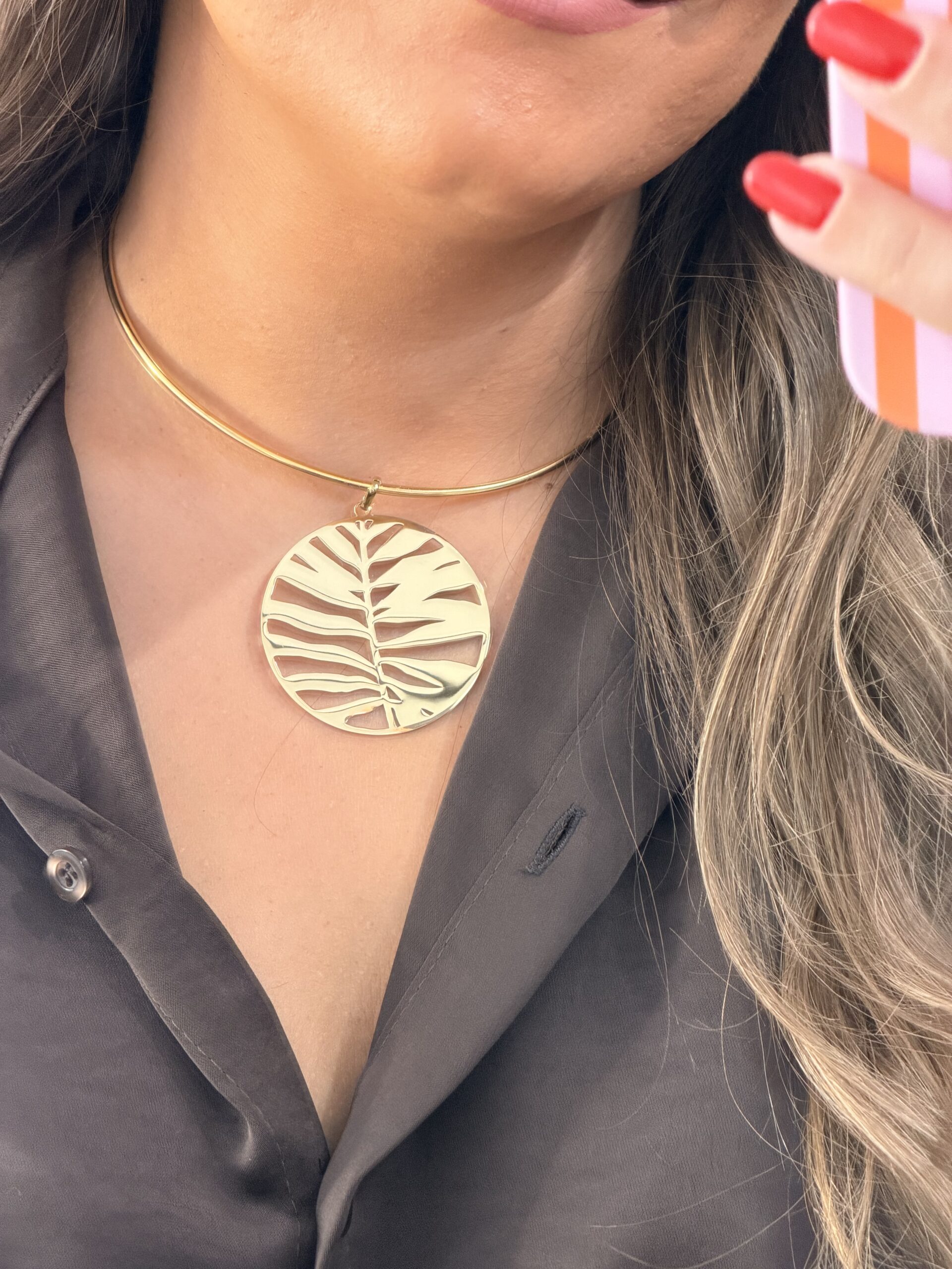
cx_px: 476
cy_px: 634
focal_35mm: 100
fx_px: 3667
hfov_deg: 14.8
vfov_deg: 19.6
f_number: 2.8
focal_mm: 16.89
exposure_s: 1/50
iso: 400
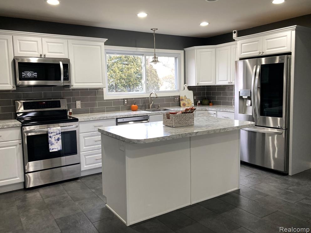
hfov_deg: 61.6
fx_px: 261
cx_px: 150
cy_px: 114
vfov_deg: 48.2
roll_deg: +1.2
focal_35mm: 29
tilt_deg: -5.3
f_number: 1.8
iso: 80
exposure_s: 1/60
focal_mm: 3.99
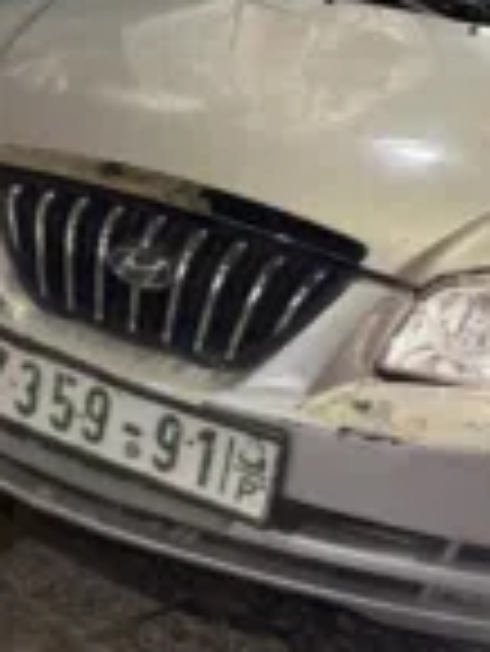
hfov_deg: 22.2
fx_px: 1244
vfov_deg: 28.9
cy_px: 166
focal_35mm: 66
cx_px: 310
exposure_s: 1/50
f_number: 1.78
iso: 500
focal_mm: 6.76
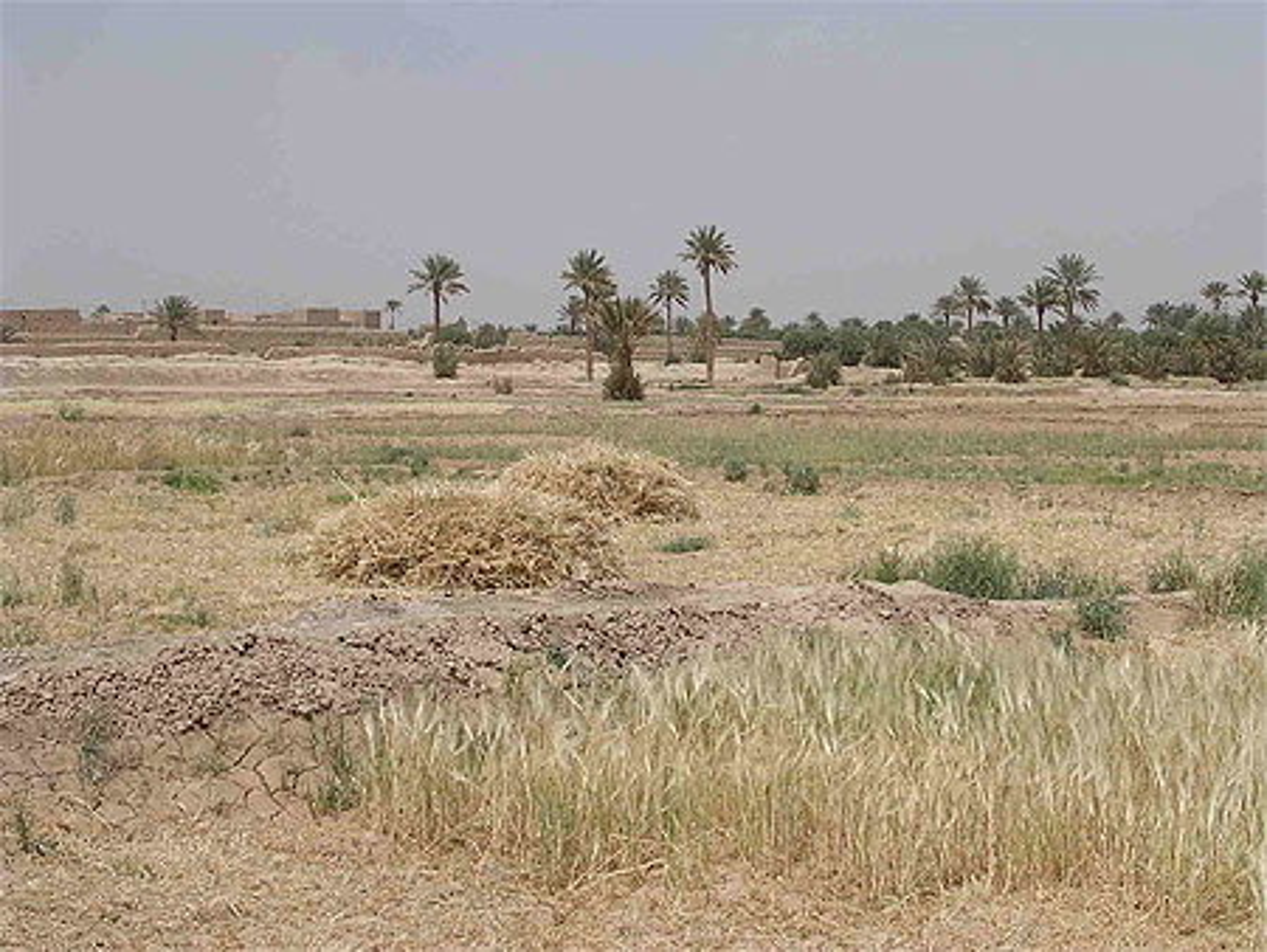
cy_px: 476
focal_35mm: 76
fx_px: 2783
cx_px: 634
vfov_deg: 19.4
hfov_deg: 25.6
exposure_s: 1/1101
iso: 100
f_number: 3.9
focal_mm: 11.6
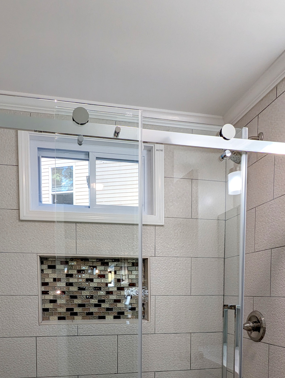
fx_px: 307
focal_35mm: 28
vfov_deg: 57.7
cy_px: 312
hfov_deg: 49.7
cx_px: 126
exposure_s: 1/60
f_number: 2.2
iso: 56
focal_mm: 2.35
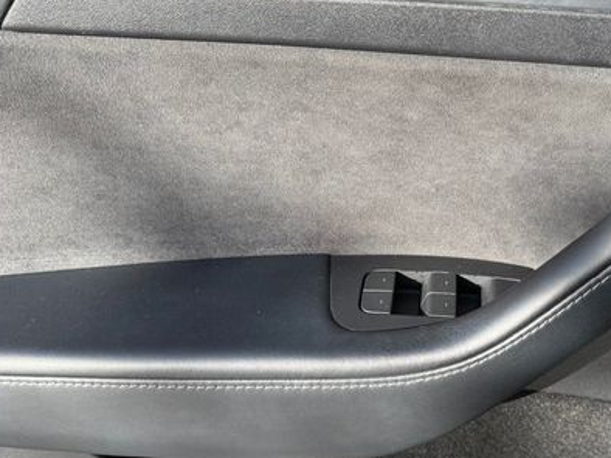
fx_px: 688
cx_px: 430
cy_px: 295
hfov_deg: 46.8
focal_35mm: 39
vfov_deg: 36.5
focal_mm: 6.76
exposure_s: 1/702
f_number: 1.78
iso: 80
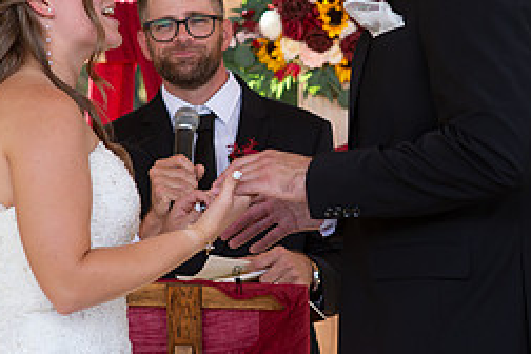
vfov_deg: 6.1
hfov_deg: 9.1
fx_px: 3348
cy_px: 178
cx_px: 281
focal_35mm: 227
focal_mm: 85
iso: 400
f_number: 5
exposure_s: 1/320
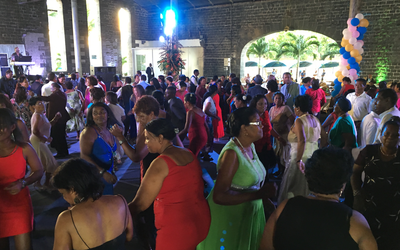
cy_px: 133
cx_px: 199
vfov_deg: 40.6
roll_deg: -0.7
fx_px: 338
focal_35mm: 31
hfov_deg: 61.2
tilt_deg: -10.9
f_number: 2.2
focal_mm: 4.15
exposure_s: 1/33
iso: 200
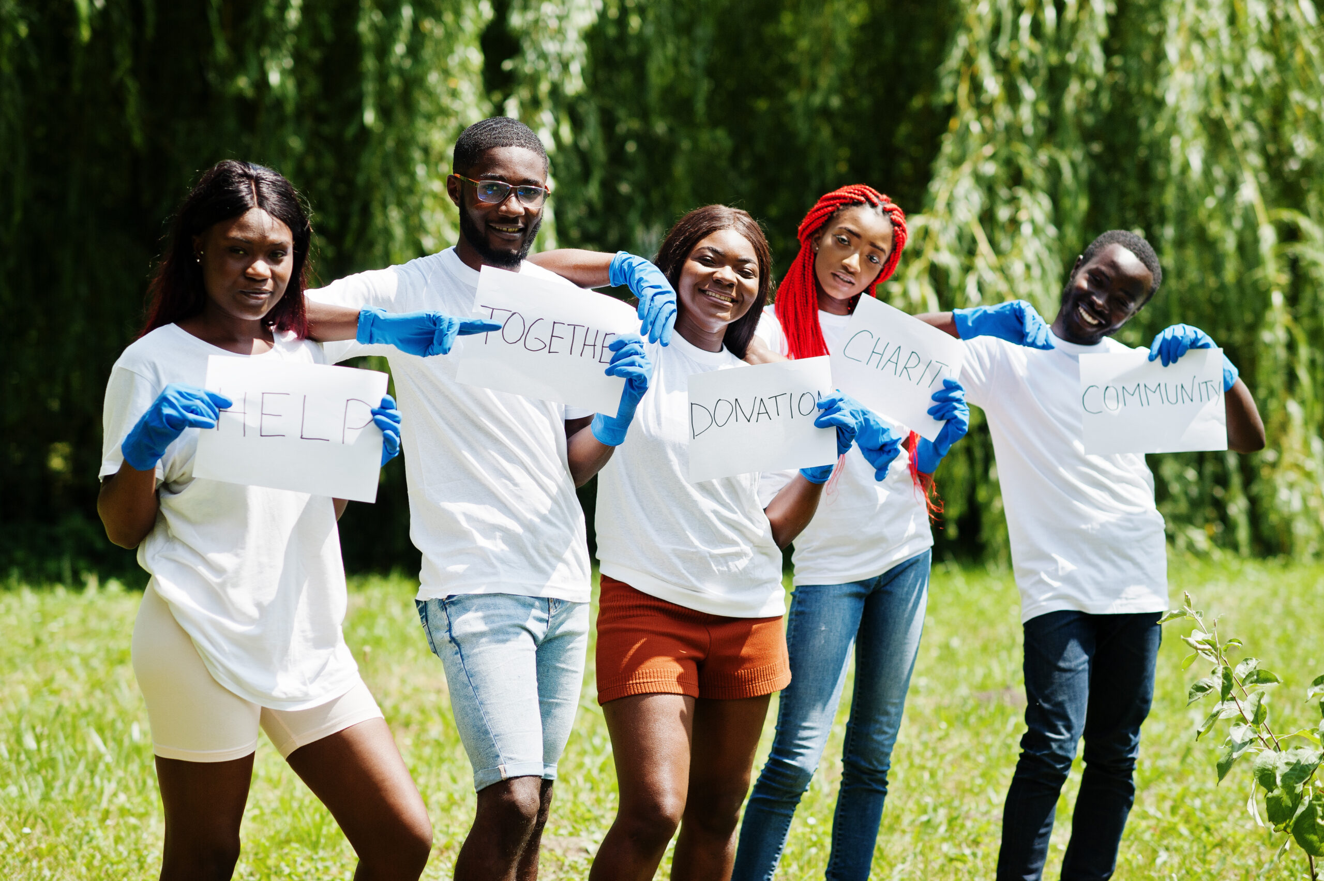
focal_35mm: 85
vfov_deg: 16.0
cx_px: 662
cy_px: 440
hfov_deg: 23.9
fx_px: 3124
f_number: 2.8
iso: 200
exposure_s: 1/5000
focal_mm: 85
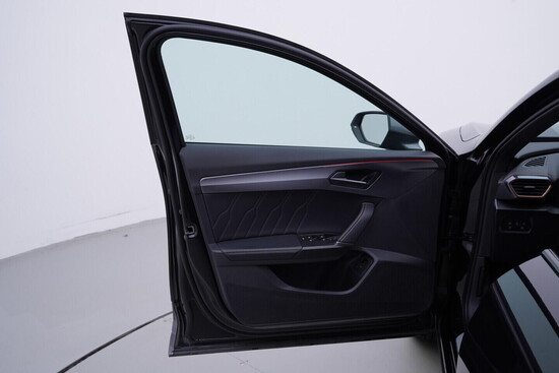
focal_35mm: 36
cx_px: 280
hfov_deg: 53.1
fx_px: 559
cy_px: 186
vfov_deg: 36.9
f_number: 4
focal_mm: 24
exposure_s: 1/60
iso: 125
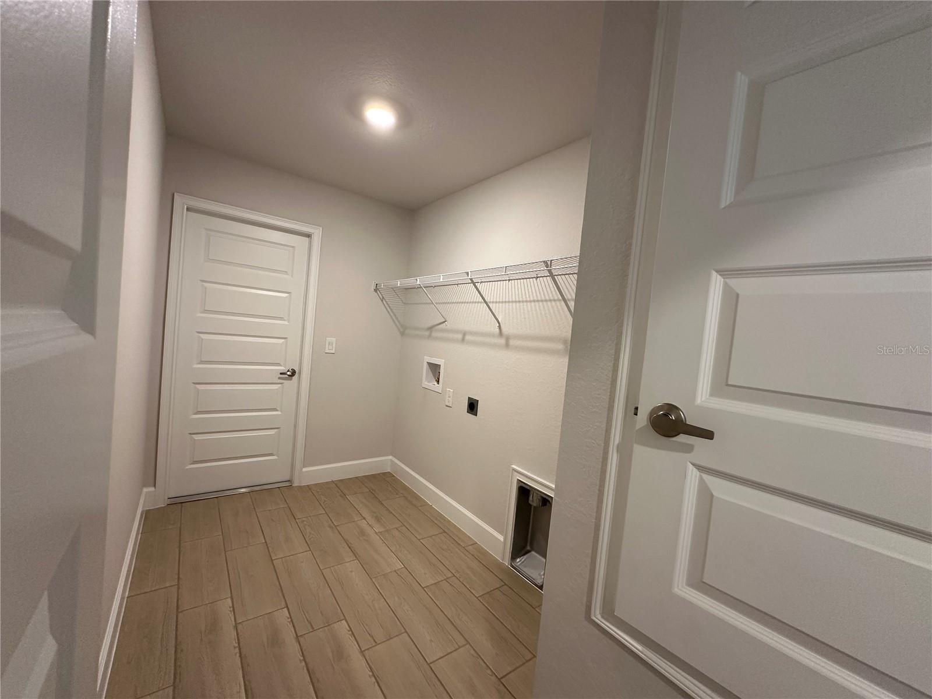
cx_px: 466
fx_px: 377
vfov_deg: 85.7
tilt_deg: -1.8
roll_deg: -5.9
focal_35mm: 14
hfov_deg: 102.1
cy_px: 350
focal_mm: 2.22
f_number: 2.2
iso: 200
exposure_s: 1/60
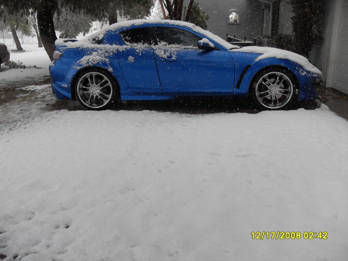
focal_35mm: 34
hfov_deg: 54.0
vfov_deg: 41.8
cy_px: 130
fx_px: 342
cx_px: 174
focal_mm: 6.3
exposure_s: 1/250
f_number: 2.8
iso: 80
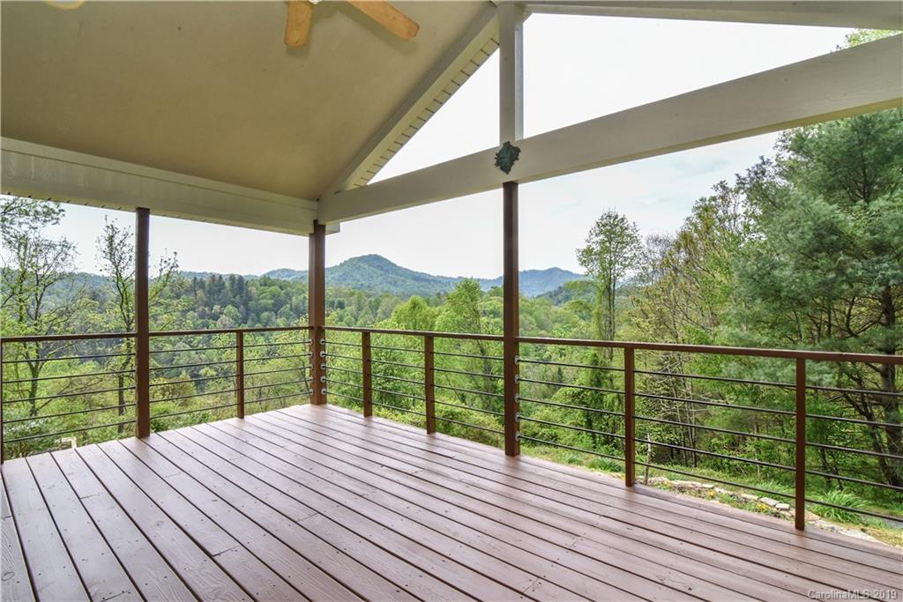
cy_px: 301
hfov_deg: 96.7
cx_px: 452
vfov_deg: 73.8
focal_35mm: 16
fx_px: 401
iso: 1250
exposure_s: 1/200
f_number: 22
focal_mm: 16
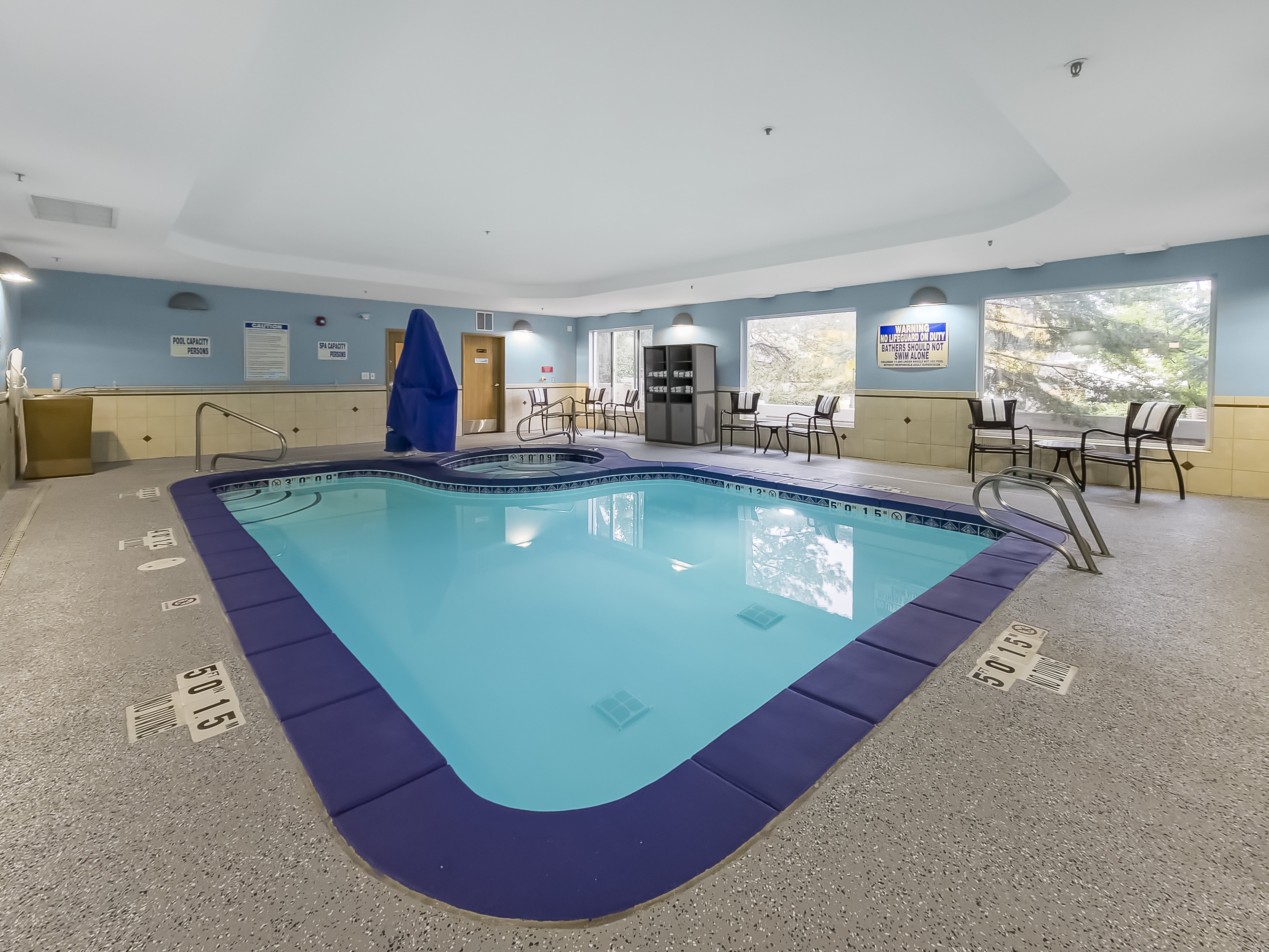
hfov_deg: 106.2
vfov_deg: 89.9
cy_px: 476
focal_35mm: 13
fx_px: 477
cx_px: 634
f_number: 2.2
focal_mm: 2.2
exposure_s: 1/60
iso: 250
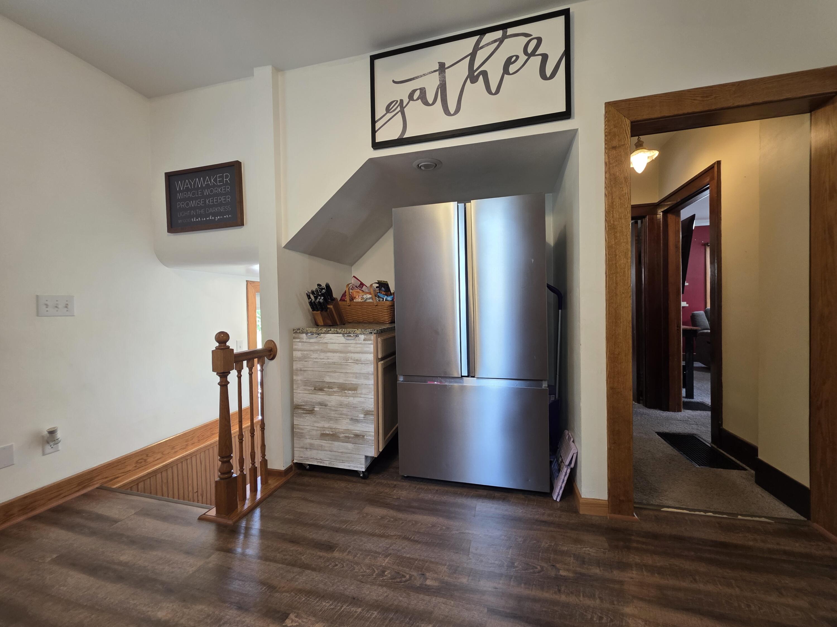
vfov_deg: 89.9
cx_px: 418
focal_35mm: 13
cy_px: 314
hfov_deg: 106.2
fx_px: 314
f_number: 1.9
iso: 160
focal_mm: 2.2
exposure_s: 1/60
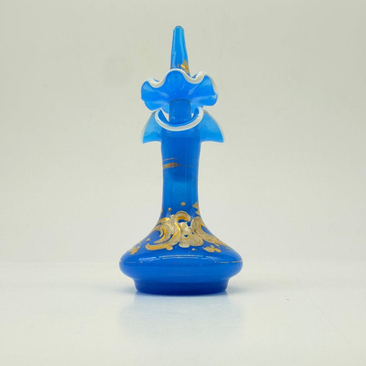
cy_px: 166
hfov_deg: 55.6
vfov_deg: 55.5
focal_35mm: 29
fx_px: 347
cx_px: 180
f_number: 2.2
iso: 40
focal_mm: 2.22
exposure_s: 1/507
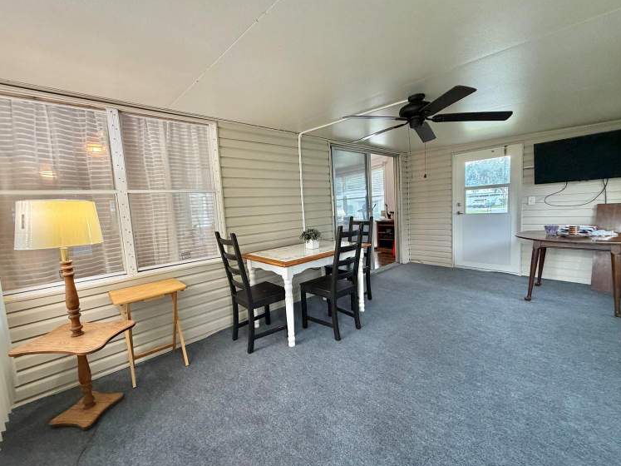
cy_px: 234
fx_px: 269
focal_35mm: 15
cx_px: 305
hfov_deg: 98.2
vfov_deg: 81.7
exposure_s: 1/60
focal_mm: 2.22
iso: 250
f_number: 2.2
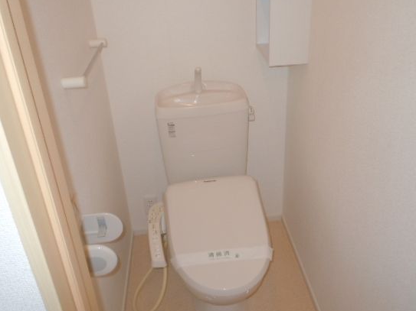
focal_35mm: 33
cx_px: 220
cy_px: 139
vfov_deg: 42.9
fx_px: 396
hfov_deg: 55.3
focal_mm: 5
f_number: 3.7
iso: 200
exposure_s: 1/25
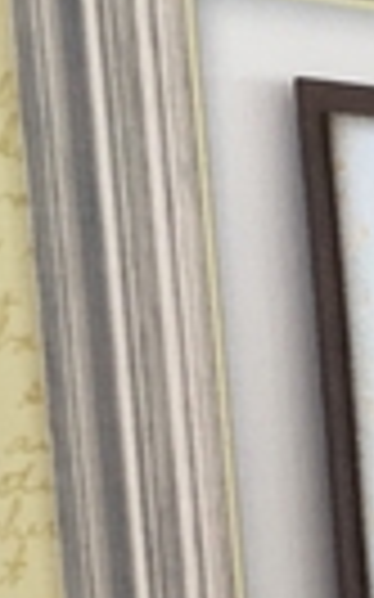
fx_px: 1698
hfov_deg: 12.4
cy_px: 598
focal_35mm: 104
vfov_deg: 19.4
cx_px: 363
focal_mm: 4.15
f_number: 2.2
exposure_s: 1/33
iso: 100
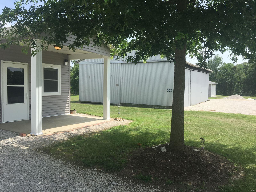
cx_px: 128
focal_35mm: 29
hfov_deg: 61.7
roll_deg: -1.2
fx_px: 214
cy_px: 96
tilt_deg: -4.9
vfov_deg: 48.2
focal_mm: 4.15
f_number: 2.2
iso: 25
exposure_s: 1/905
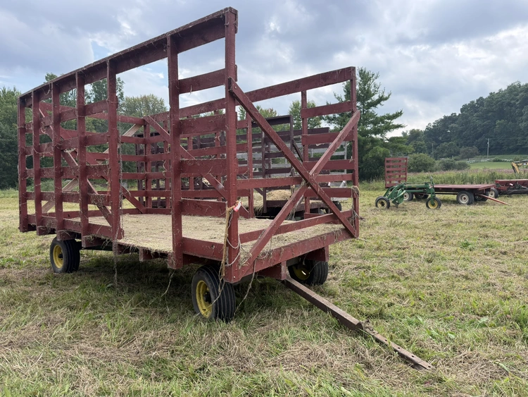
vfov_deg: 56.8
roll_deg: +0.2
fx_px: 366
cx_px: 264
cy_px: 198
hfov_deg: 71.6
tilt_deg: -1.8
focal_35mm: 24
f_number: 1.78
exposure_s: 1/2445
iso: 100
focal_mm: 6.76
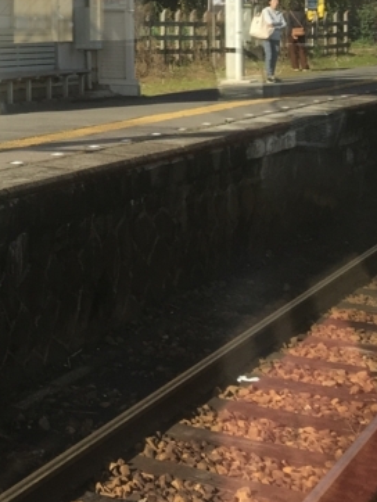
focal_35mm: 82
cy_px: -57
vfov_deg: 22.4
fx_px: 1189
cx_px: -134
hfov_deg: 16.8
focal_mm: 4.15
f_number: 2.2
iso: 25
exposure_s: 1/905
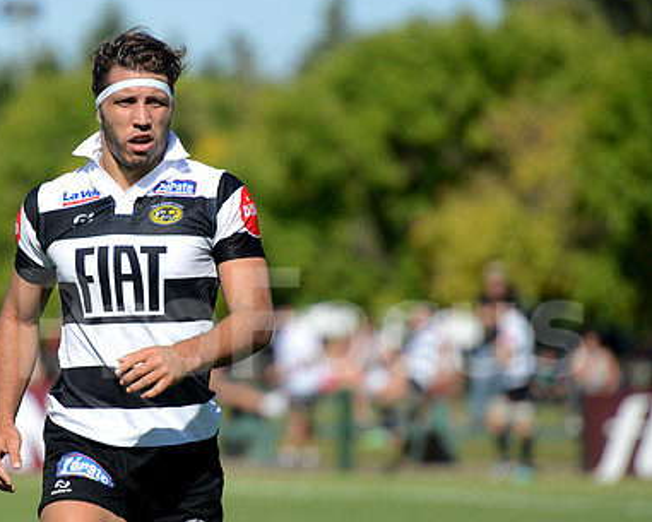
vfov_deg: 3.9
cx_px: 157
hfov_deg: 4.8
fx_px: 7721
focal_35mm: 400
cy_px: 319
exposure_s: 1/1600
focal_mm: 280
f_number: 4
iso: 320
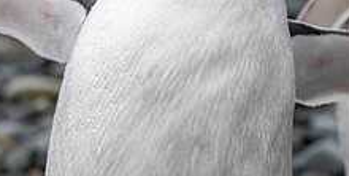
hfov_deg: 3.2
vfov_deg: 1.6
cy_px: -149
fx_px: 6170
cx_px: 360
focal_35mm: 683
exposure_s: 1/640
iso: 1000
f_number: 4
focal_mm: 160
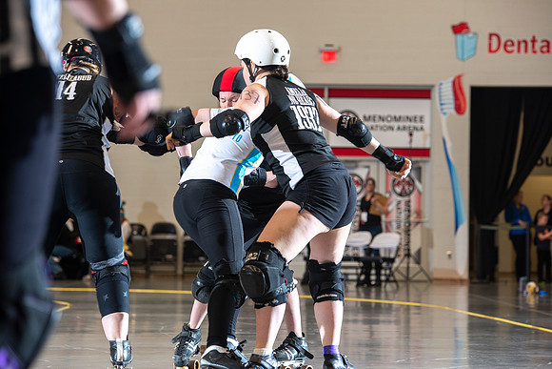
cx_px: 276
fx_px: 2147
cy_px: 184
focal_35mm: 140
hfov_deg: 14.7
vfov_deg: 9.8
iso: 500
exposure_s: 1/160
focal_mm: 140
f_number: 5.6
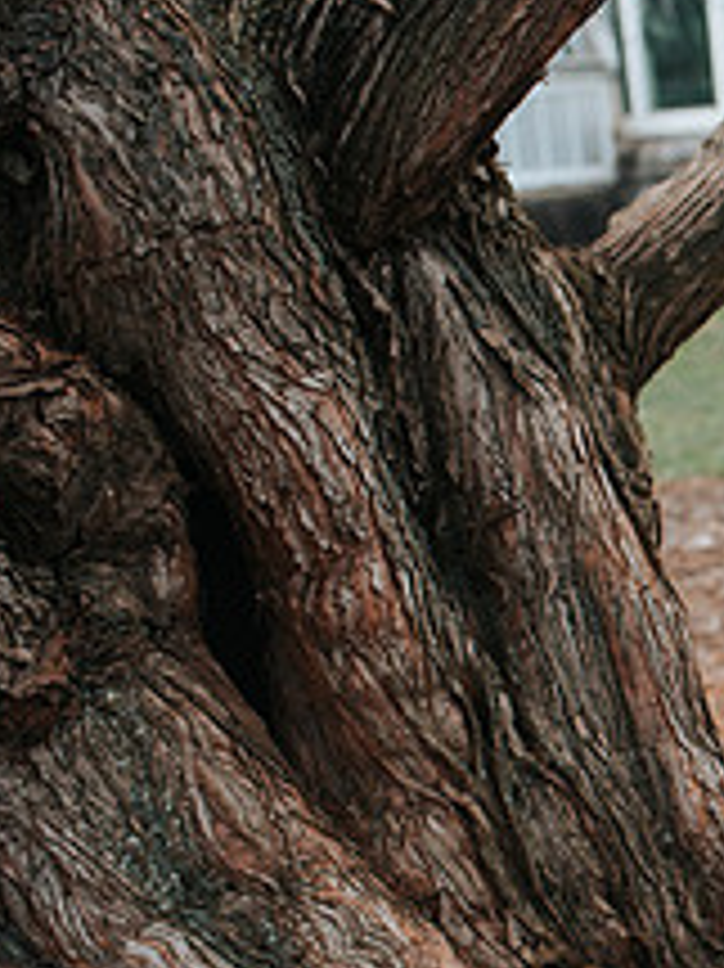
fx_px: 2540
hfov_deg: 14.4
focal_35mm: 91
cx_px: 1277
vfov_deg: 21.4
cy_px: 732
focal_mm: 35
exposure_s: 1/800
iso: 500
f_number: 3.2
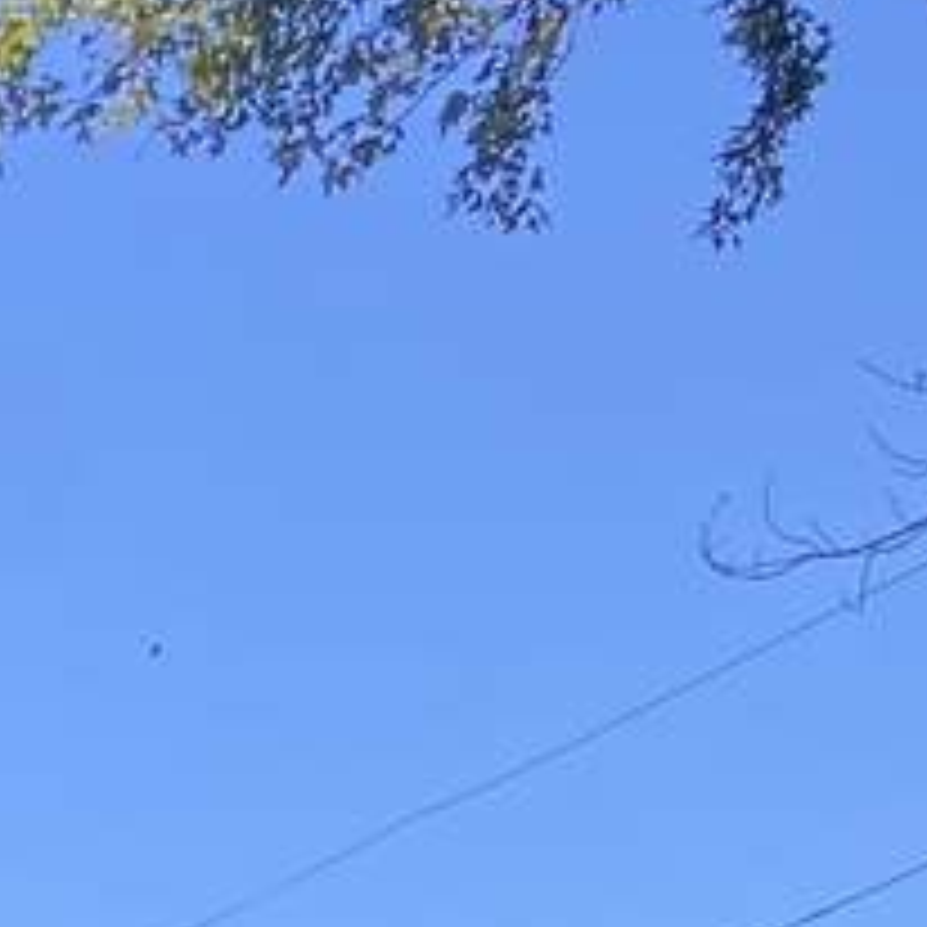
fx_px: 4333
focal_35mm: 143
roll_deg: +0.6
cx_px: -1737
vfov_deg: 10.9
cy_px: 1962
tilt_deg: +7.3
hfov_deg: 9.7
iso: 32
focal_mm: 4.25
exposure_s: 1/359
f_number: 1.8
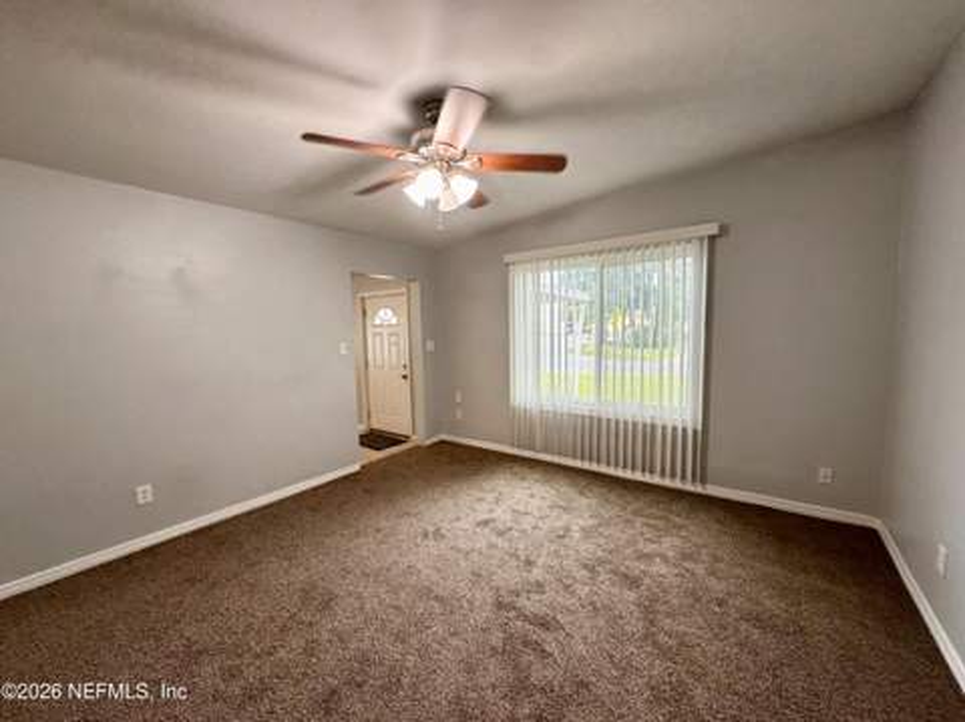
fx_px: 390
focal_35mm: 14
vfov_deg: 85.6
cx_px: 482
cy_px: 361
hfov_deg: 102.1
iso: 200
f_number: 2.2
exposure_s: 1/60
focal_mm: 2.22
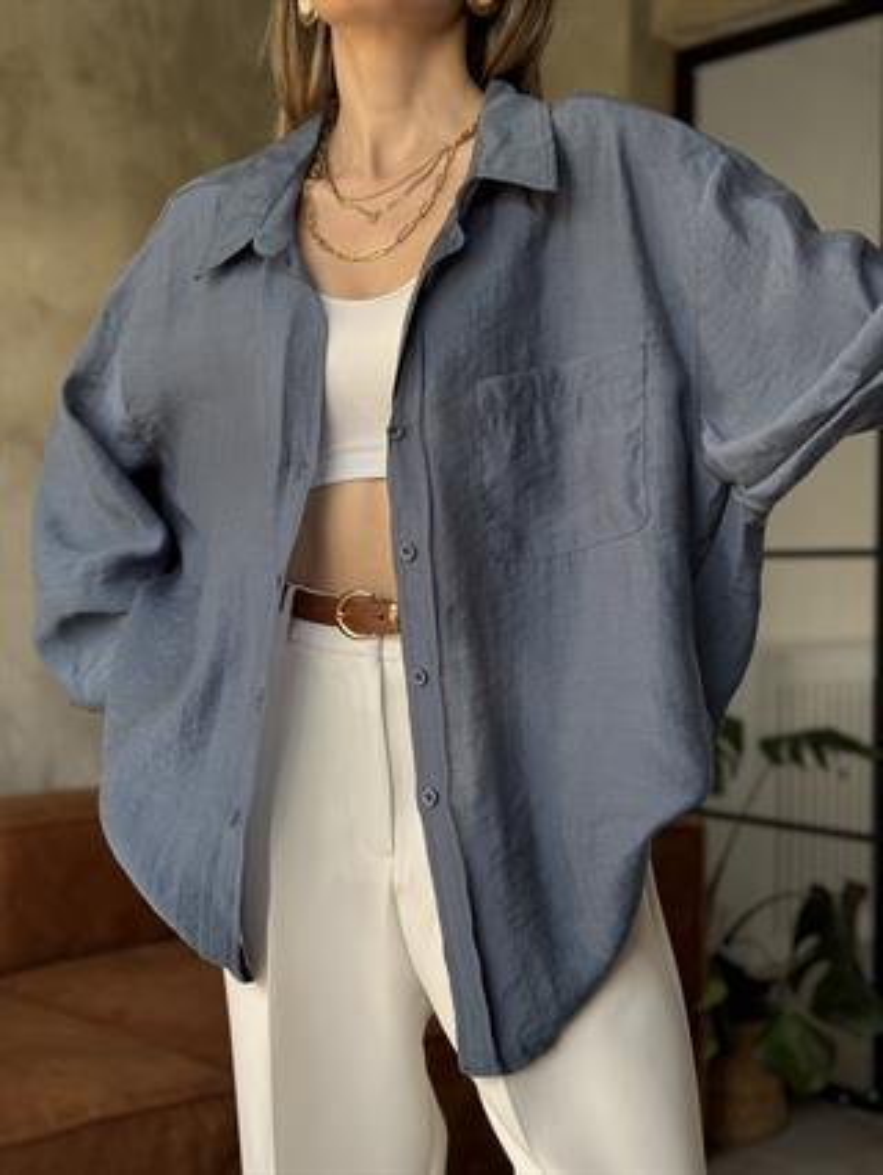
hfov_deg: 30.3
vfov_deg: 39.6
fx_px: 1631
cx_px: 442
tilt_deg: -0.2
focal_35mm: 48
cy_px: 588
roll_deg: -0.7
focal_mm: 6.76
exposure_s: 1/60
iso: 100
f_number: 1.78
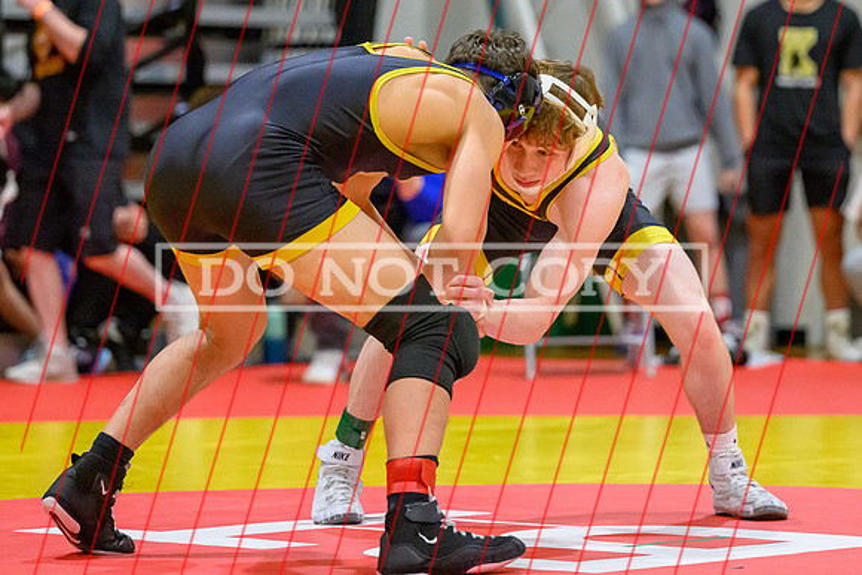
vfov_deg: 7.5
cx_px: 509
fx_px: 4379
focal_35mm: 183
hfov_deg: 11.2
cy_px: 137
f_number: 2.8
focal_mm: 120
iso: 11400
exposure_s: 1/800
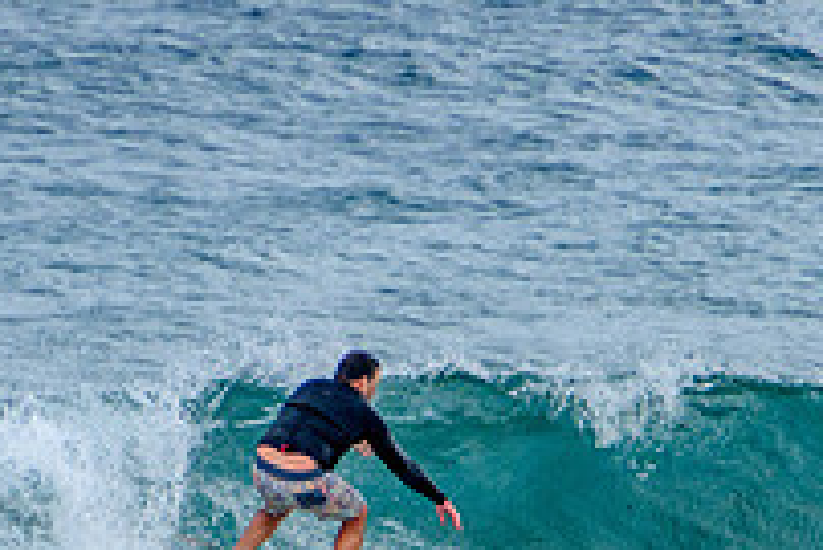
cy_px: 593
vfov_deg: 0.9
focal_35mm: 1579
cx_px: 668
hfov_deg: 1.3
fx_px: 36122
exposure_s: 1/2000
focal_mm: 400
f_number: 5.6
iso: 640
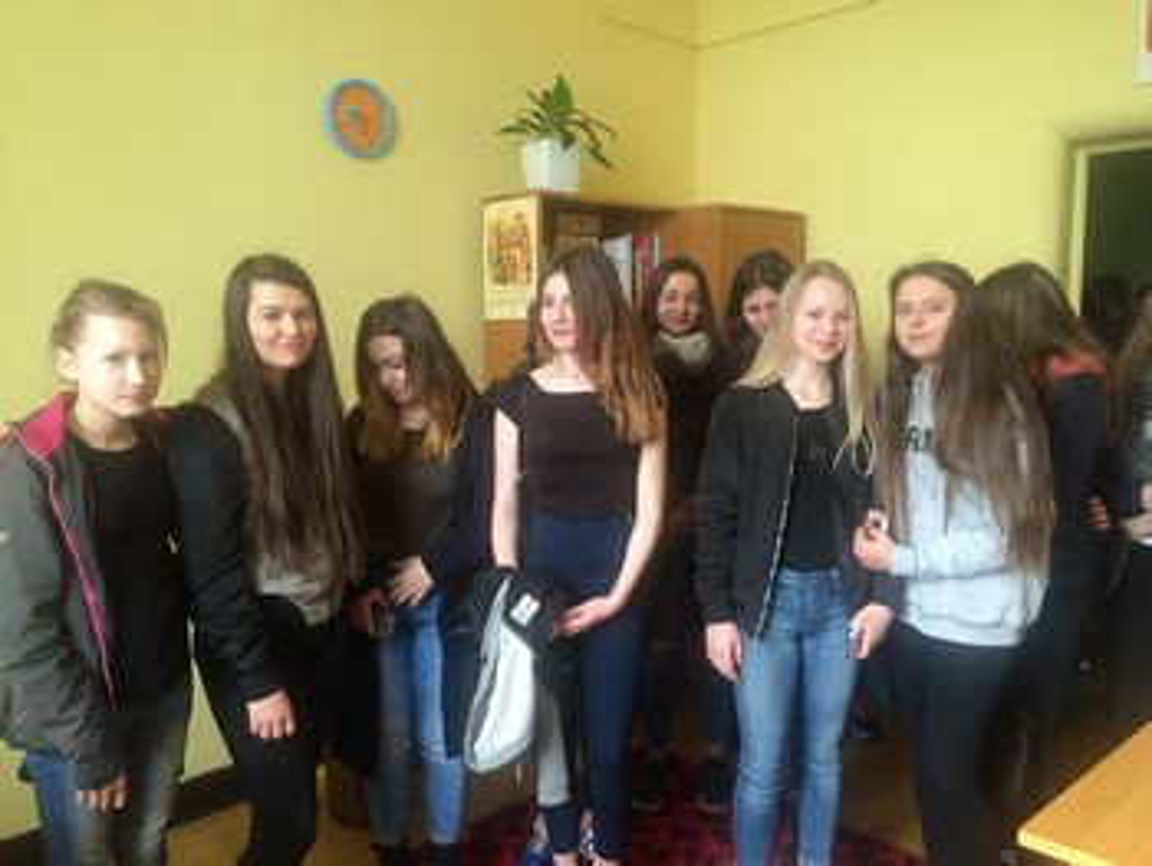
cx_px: 576
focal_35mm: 29
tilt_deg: -6.2
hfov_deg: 61.6
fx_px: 966
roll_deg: +0.9
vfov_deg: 48.3
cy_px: 433
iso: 64
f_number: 2.2
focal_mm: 4.15
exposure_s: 1/33
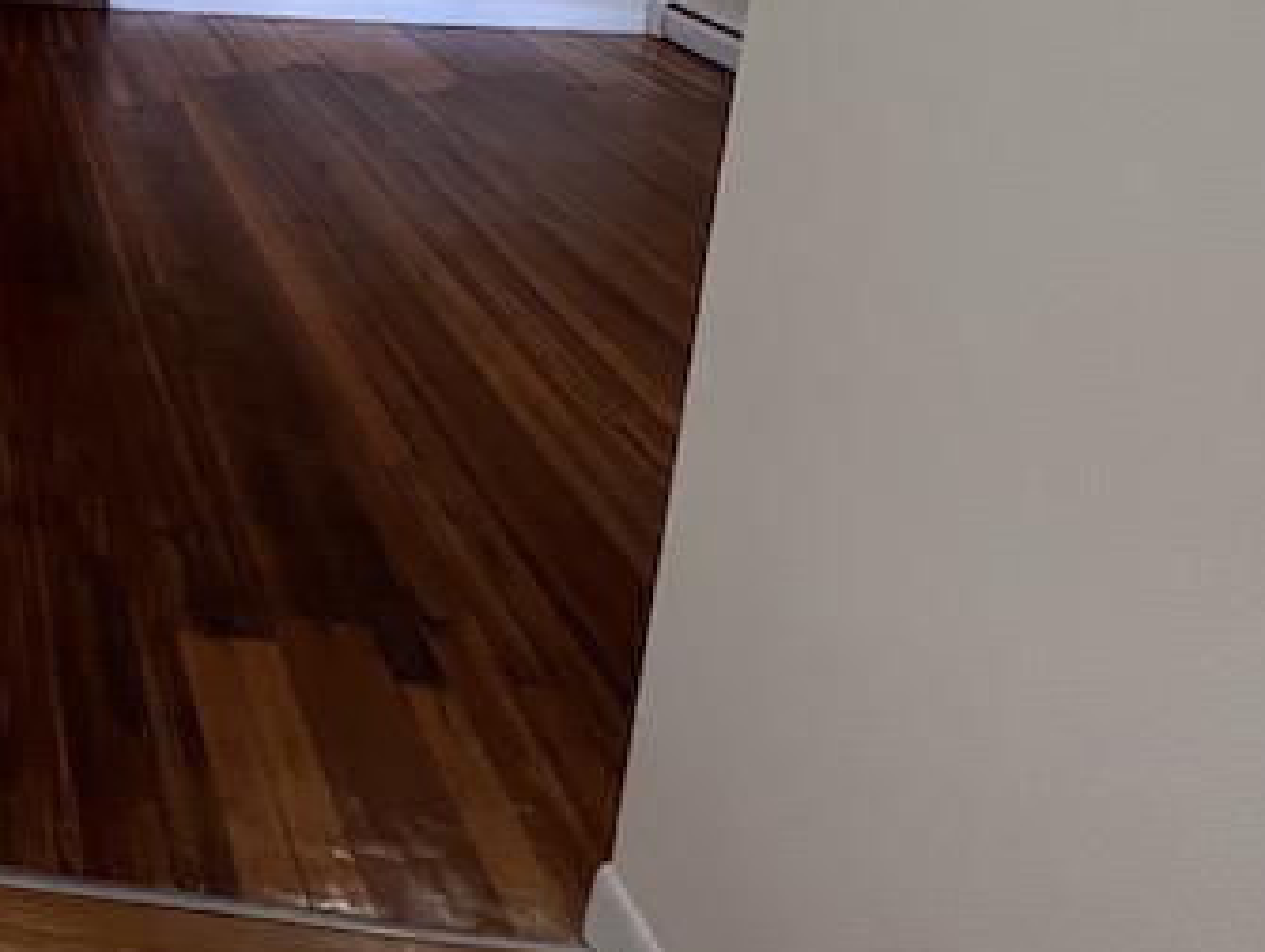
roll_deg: -2.5
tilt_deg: -7.9
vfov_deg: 37.2
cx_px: -189
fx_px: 1134
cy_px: -125
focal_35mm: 31
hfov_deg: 42.6
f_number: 1.8
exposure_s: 1/99
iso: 200
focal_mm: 1.57
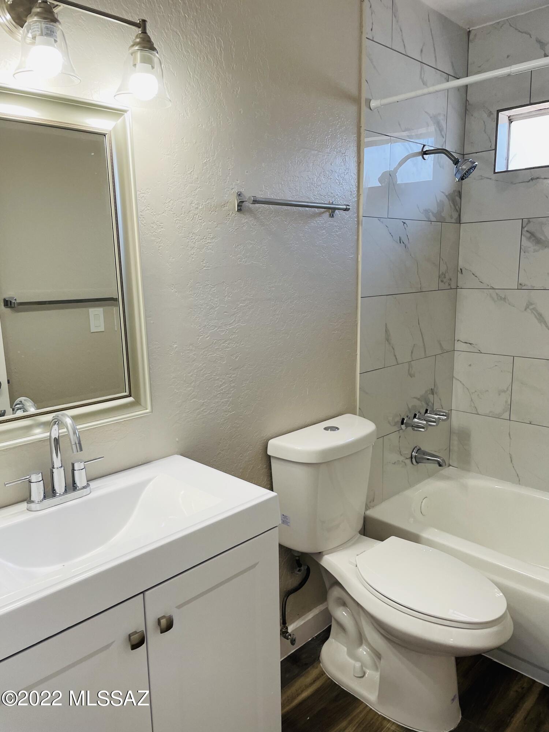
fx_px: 550
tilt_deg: -8.9
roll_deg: +1.6
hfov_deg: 53.1
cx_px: 274
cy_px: 366
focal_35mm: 26
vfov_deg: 67.3
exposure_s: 1/120
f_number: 1.6
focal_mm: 4.2
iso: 80
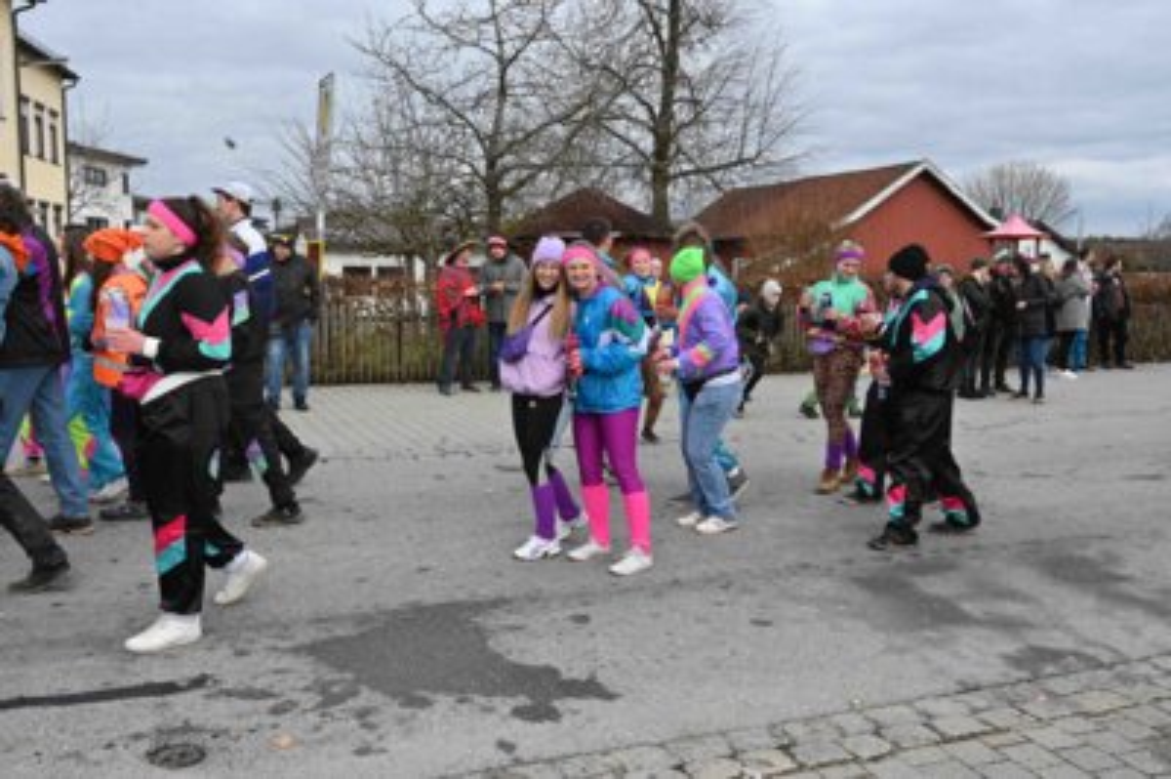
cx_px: 586
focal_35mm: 34
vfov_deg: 38.8
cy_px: 390
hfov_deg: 55.8
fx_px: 1105
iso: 2500
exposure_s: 1/640
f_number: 14
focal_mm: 34
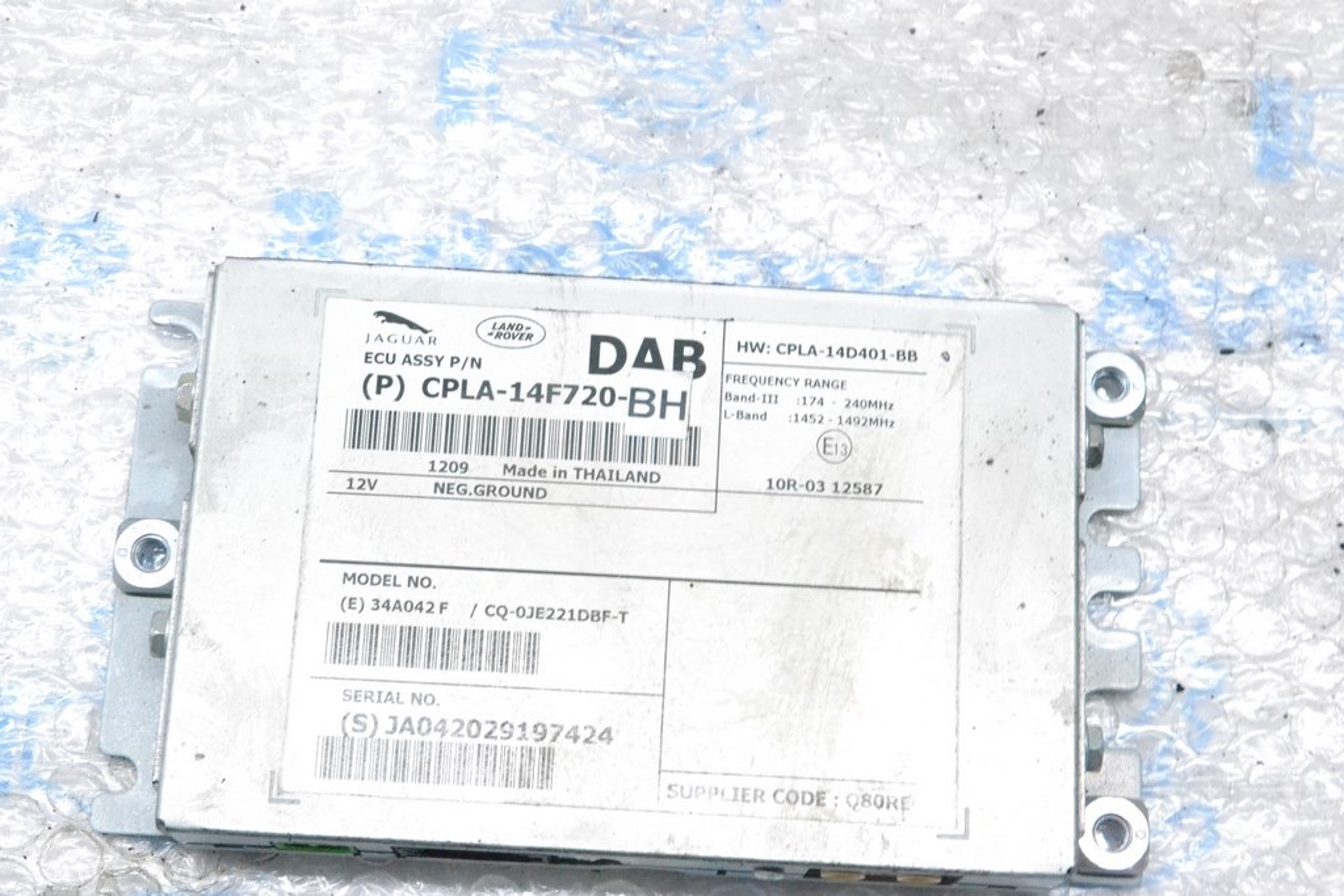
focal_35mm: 63
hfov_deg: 31.9
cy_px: 448
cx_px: 672
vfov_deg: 21.6
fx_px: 2352
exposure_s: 1/160
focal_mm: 42
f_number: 11
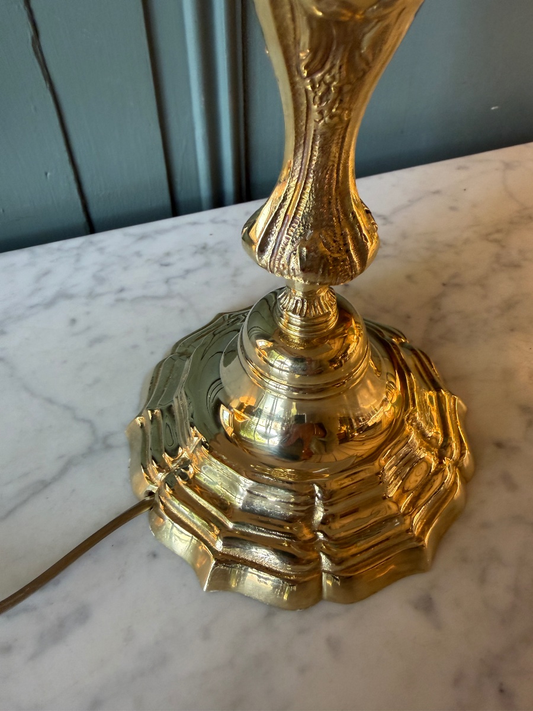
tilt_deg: -44.8
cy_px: 356
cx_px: 266
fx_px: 493
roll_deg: +1.3
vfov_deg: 71.6
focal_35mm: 24
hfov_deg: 56.8
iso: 320
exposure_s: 1/96
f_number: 2.2
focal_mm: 2.22
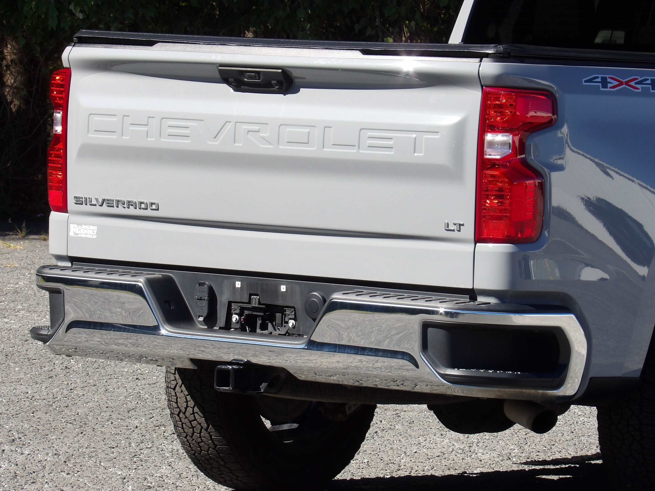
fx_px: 4201
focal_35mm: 222
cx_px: 328
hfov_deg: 8.9
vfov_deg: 6.7
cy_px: 246
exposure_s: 1/327
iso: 100
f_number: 4.5
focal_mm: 39.8
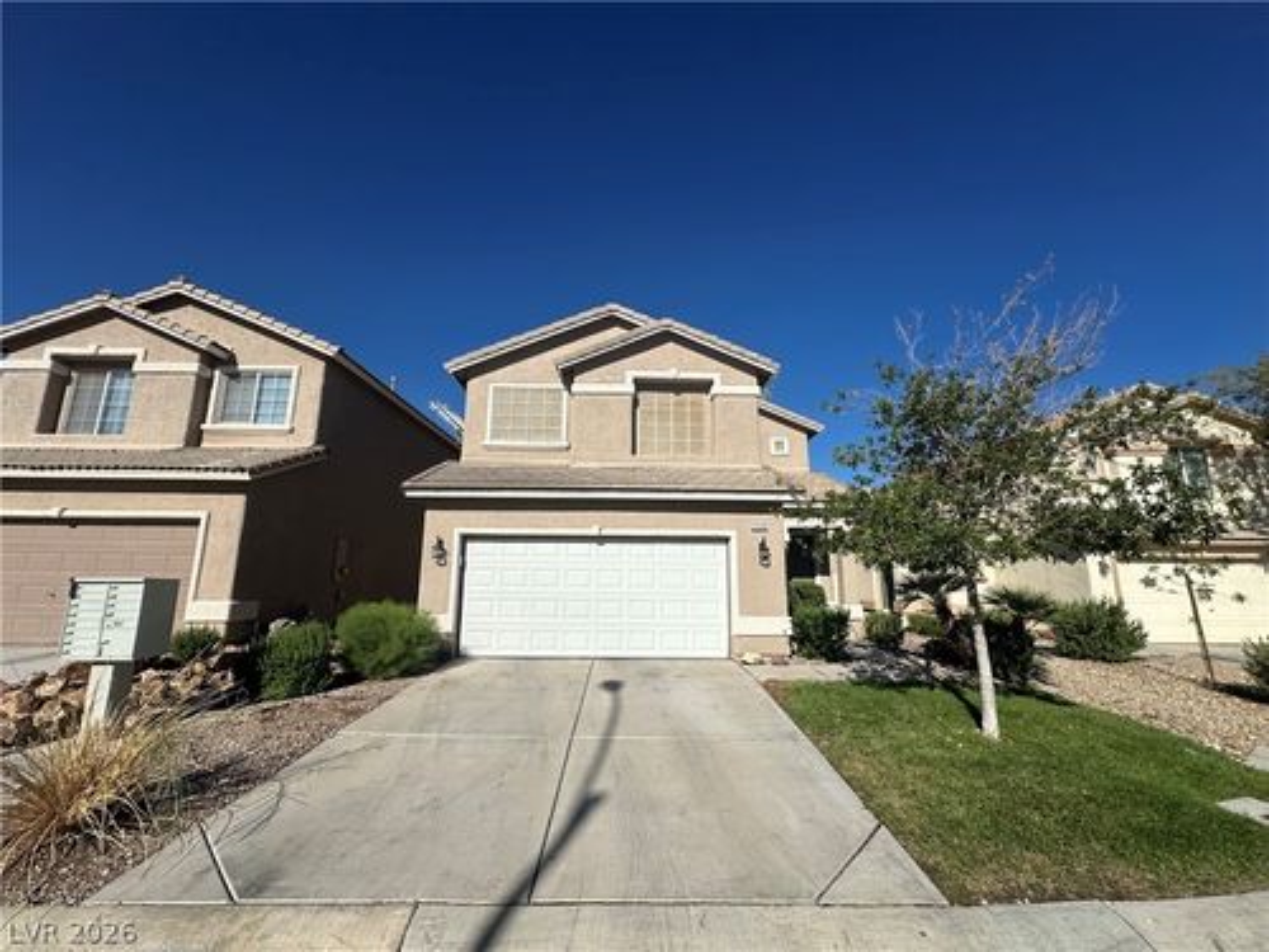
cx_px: 634
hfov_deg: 102.1
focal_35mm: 14
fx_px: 513
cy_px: 476
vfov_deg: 85.7
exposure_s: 1/5291
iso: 50
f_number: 2.2
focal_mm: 2.22
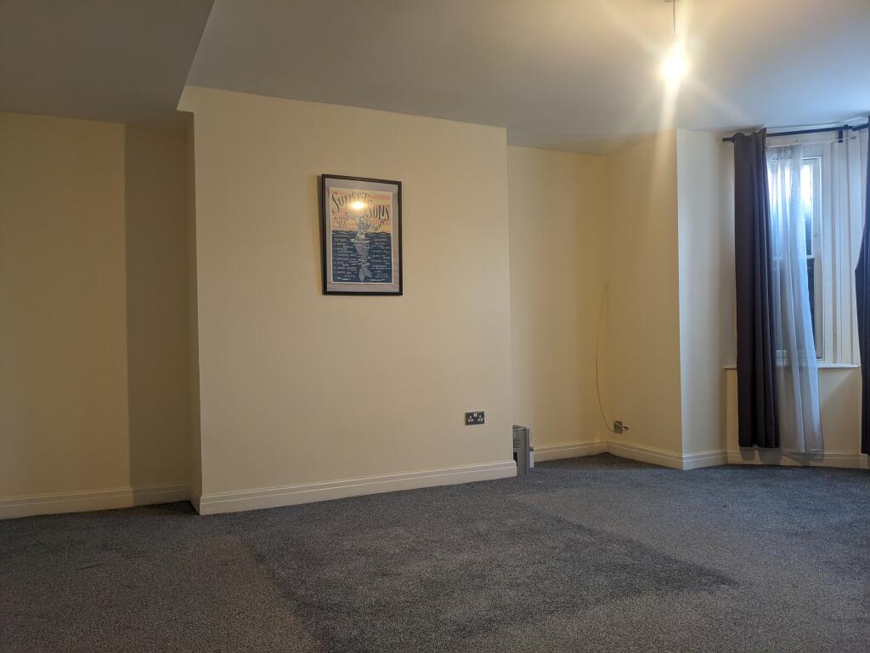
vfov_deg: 51.4
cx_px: 435
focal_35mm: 27
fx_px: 679
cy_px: 326
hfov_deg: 65.3
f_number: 1.73
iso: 279
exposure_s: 1/99.9
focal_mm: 4.38
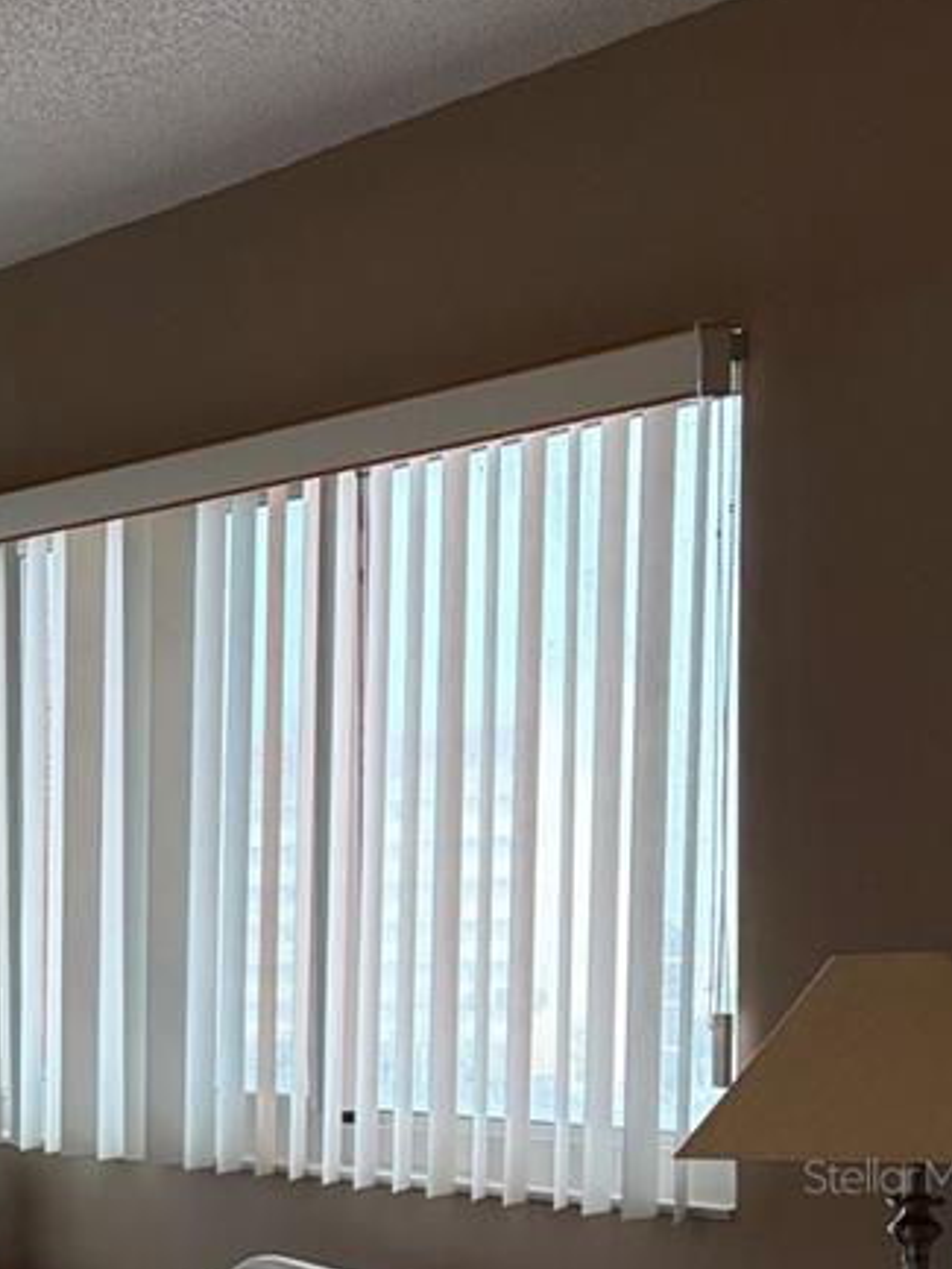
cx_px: -308
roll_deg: +1.7
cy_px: 1175
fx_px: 2639
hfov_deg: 18.9
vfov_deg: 26.0
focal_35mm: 72
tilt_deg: -4.8
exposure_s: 1/120
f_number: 1.6
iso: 200
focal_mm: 5.96
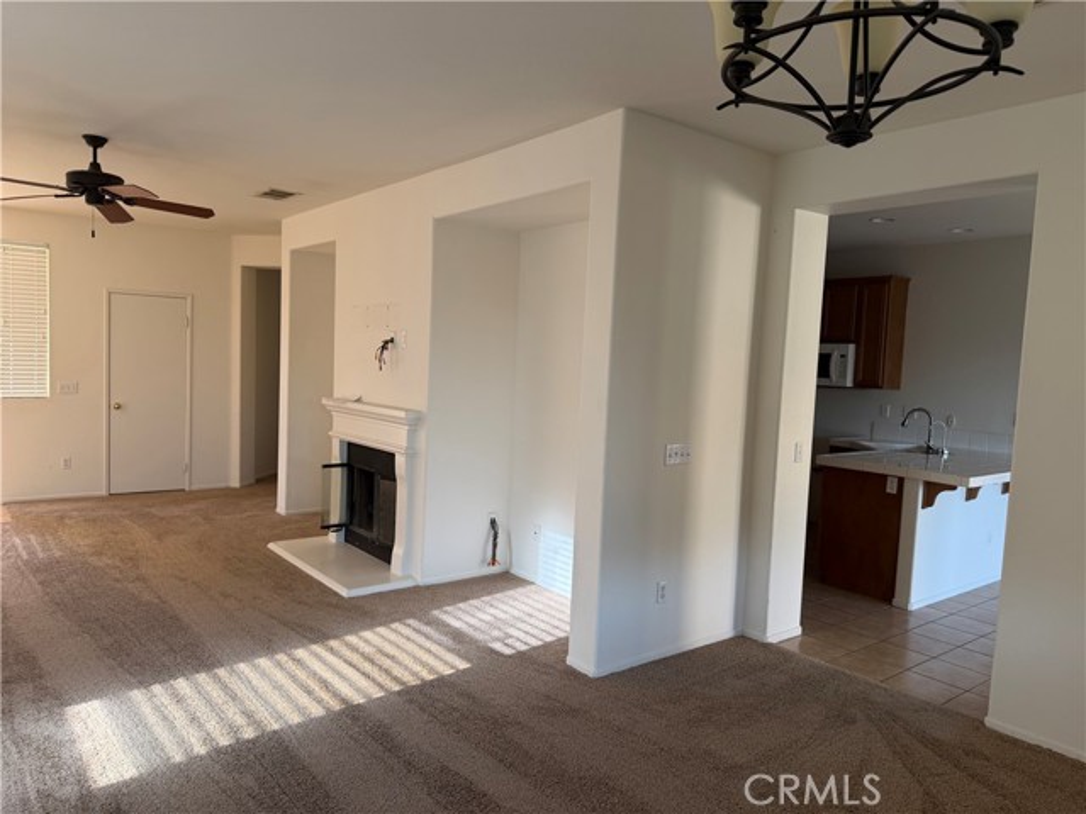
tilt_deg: -2.4
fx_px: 753
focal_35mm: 24
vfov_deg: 56.8
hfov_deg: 71.6
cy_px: 407
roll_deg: -3.2
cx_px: 543
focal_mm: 6.76
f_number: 1.78
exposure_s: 1/121
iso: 100
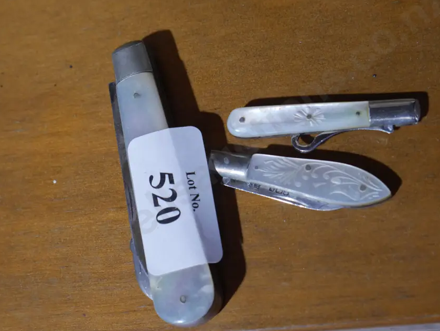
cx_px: 228
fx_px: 776
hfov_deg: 31.7
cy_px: 158
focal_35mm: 61
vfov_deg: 24.0
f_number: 5.3
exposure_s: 1/60
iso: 1250
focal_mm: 25
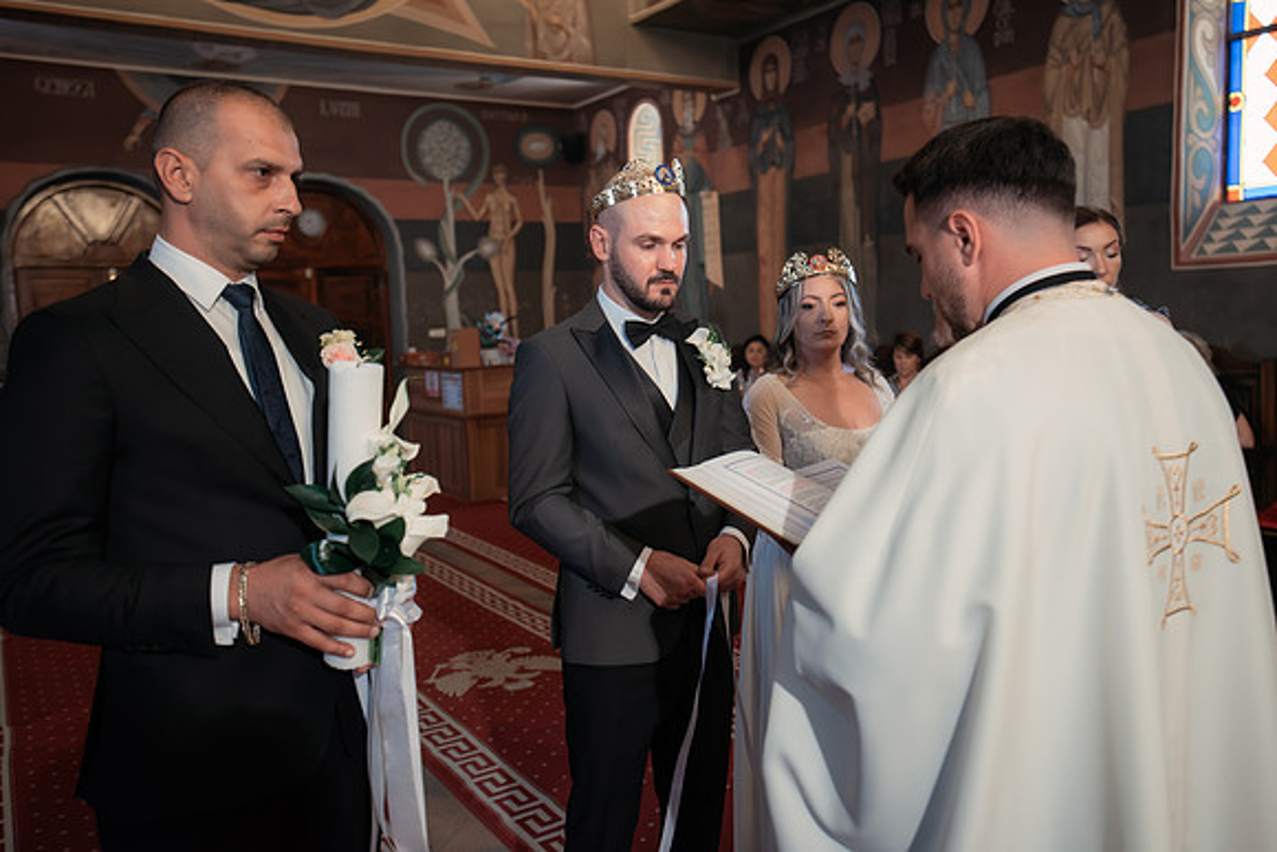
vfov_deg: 43.6
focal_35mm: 30
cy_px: 426
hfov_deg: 61.9
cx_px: 638
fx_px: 1064
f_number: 2.8
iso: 5600
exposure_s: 1/200
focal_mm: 30
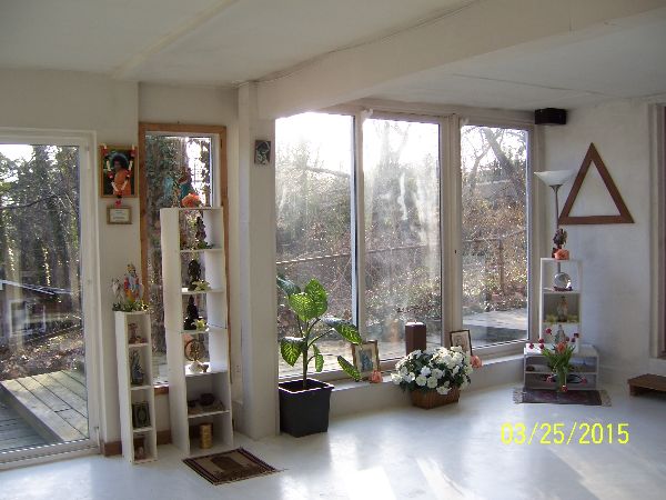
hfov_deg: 51.4
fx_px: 693
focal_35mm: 36
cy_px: 250
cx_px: 333
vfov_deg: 39.7
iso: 80
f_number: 2.8
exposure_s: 1/100
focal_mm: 6.2
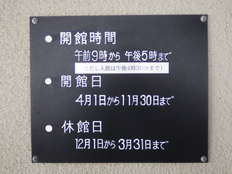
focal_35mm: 41
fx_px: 275
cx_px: 116
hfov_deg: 45.8
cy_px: 87
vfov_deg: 35.1
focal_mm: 7.3
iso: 1250
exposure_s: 1/60
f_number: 2.8
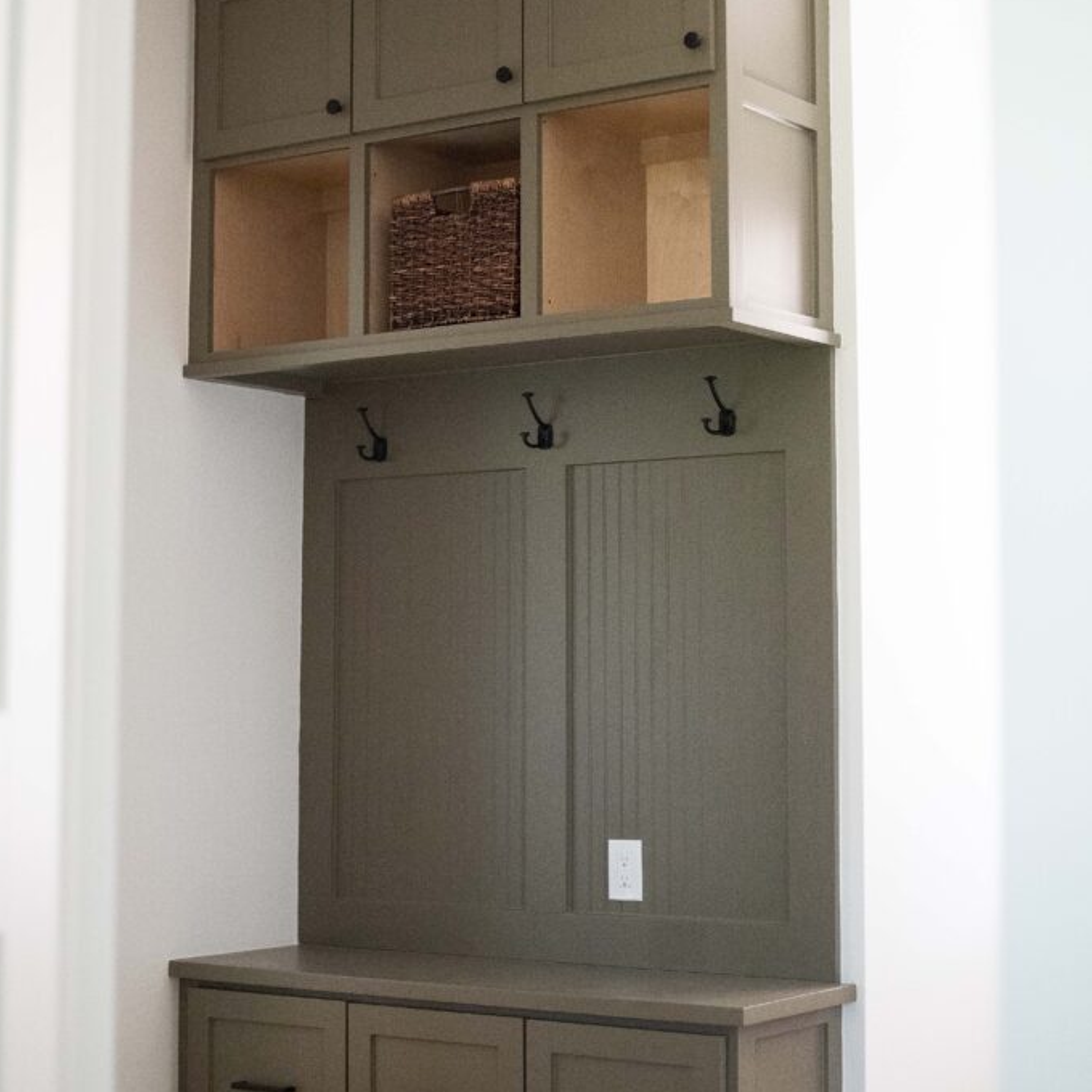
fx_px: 2284
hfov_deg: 26.9
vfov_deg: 26.9
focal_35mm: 64
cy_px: 477
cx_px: 544
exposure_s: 1/2000
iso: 8000
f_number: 2.2
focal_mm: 50
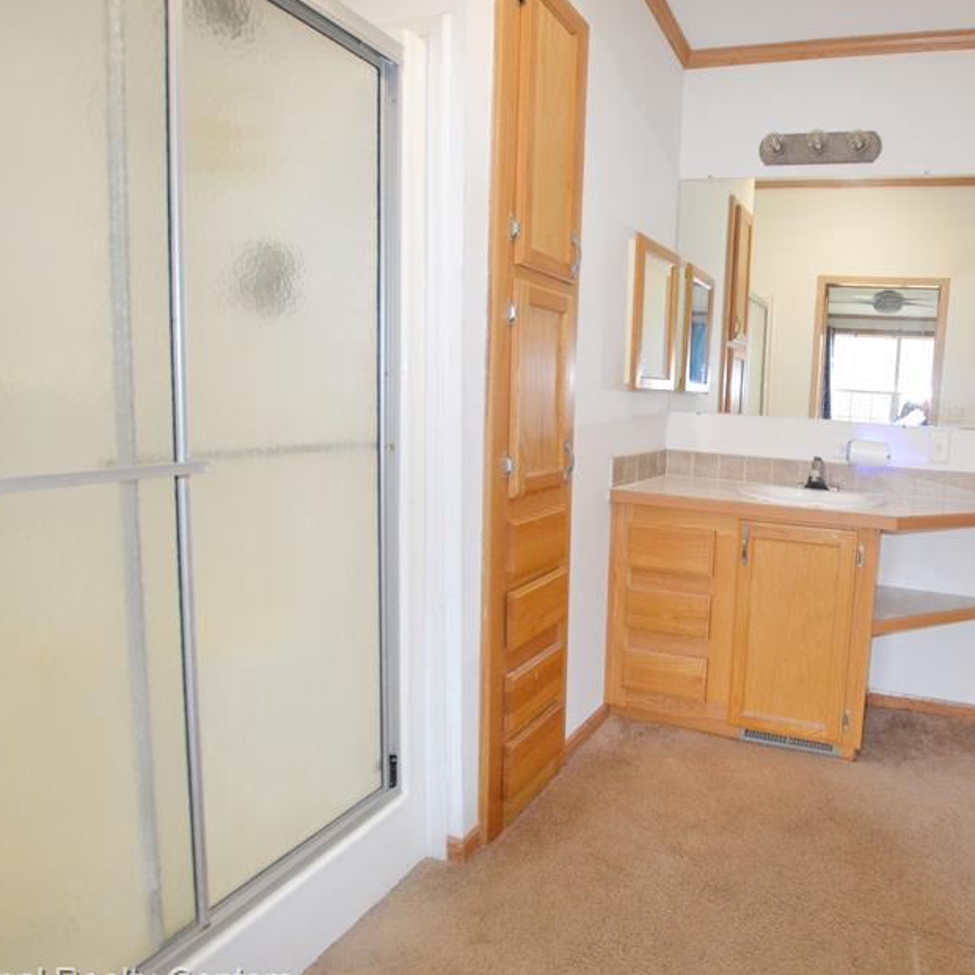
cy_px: 474
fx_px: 669
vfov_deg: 72.1
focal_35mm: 21
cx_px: 708
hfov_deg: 68.4
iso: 1400
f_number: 3.5
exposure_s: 1/60
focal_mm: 10
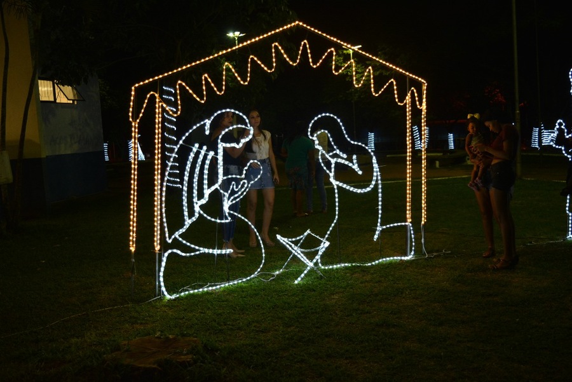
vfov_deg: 36.9
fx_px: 572
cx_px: 286
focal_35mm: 36
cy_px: 191
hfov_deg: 53.1
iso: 800
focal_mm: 24
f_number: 4
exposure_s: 1/50
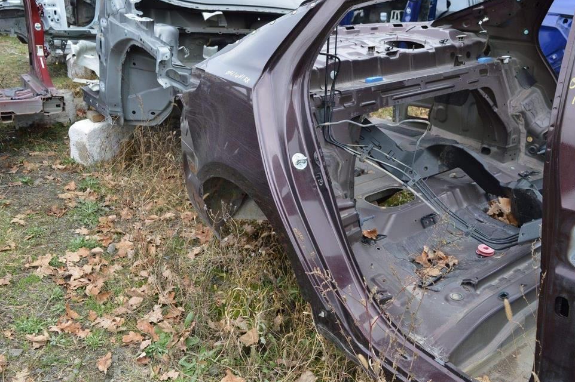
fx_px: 535
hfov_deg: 56.5
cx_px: 296
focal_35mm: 34
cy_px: 182
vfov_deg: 39.3
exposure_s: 1/125
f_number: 5.6
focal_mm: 21
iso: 280
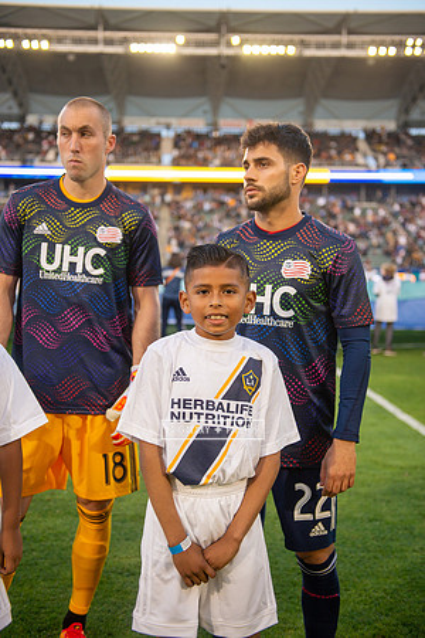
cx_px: 212
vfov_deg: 44.5
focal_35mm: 44
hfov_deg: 30.5
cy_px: 319
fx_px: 779
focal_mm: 44
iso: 200
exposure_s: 1/800
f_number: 2.8
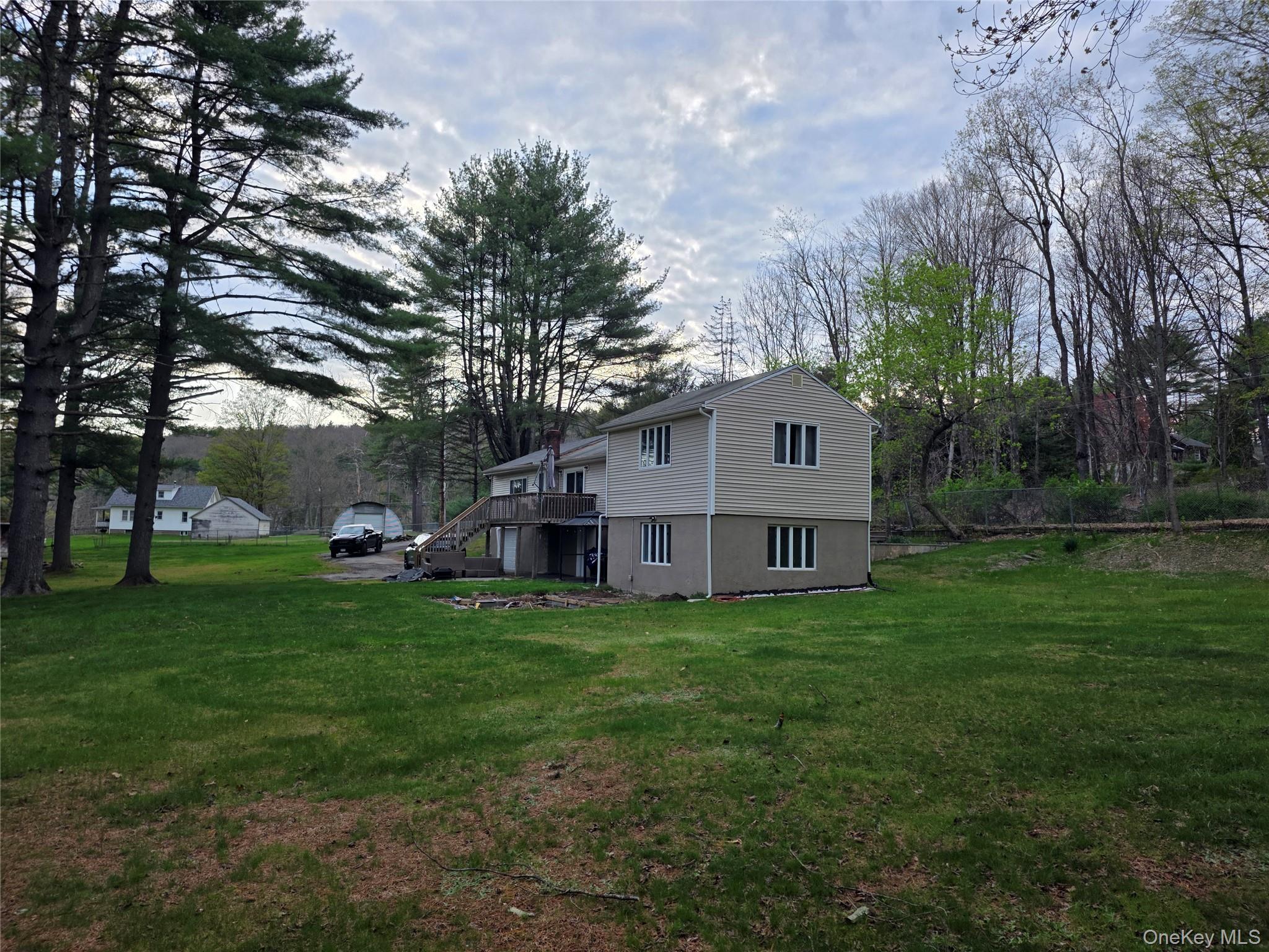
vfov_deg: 58.9
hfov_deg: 73.9
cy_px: 476
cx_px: 634
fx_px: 843
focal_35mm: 23
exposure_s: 1/1365
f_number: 1.7
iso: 80
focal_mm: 6.3
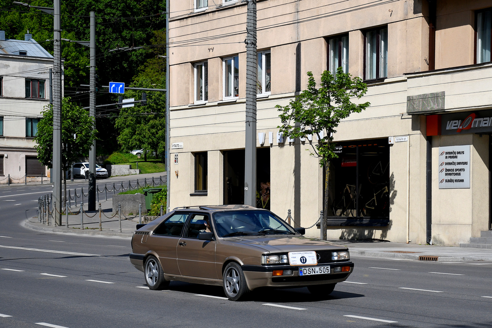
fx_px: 984
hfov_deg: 28.1
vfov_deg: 18.9
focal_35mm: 72
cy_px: 164
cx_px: 246
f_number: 6.3
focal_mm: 48
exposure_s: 1/1600
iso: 200
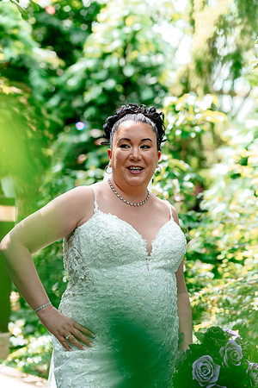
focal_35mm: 106
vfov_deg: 19.3
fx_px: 1139
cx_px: 129
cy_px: 194
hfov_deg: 12.9
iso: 320
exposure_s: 1/400
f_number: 3.5
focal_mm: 106
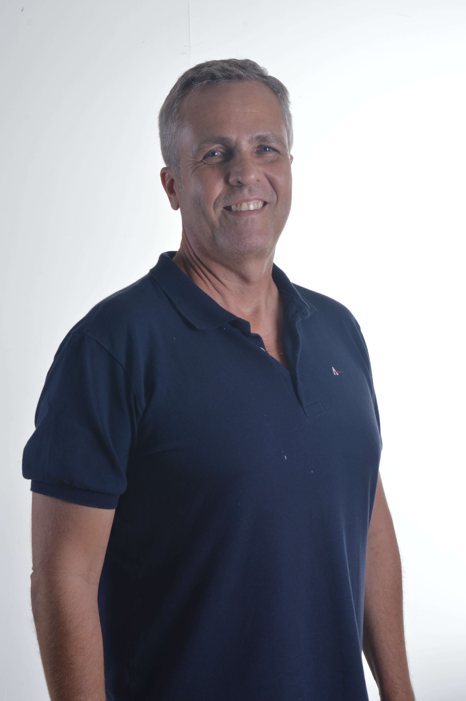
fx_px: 1605
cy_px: 350
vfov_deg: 24.6
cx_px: 233
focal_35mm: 82
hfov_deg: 16.5
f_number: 18
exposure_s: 1/125
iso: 100
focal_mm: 55
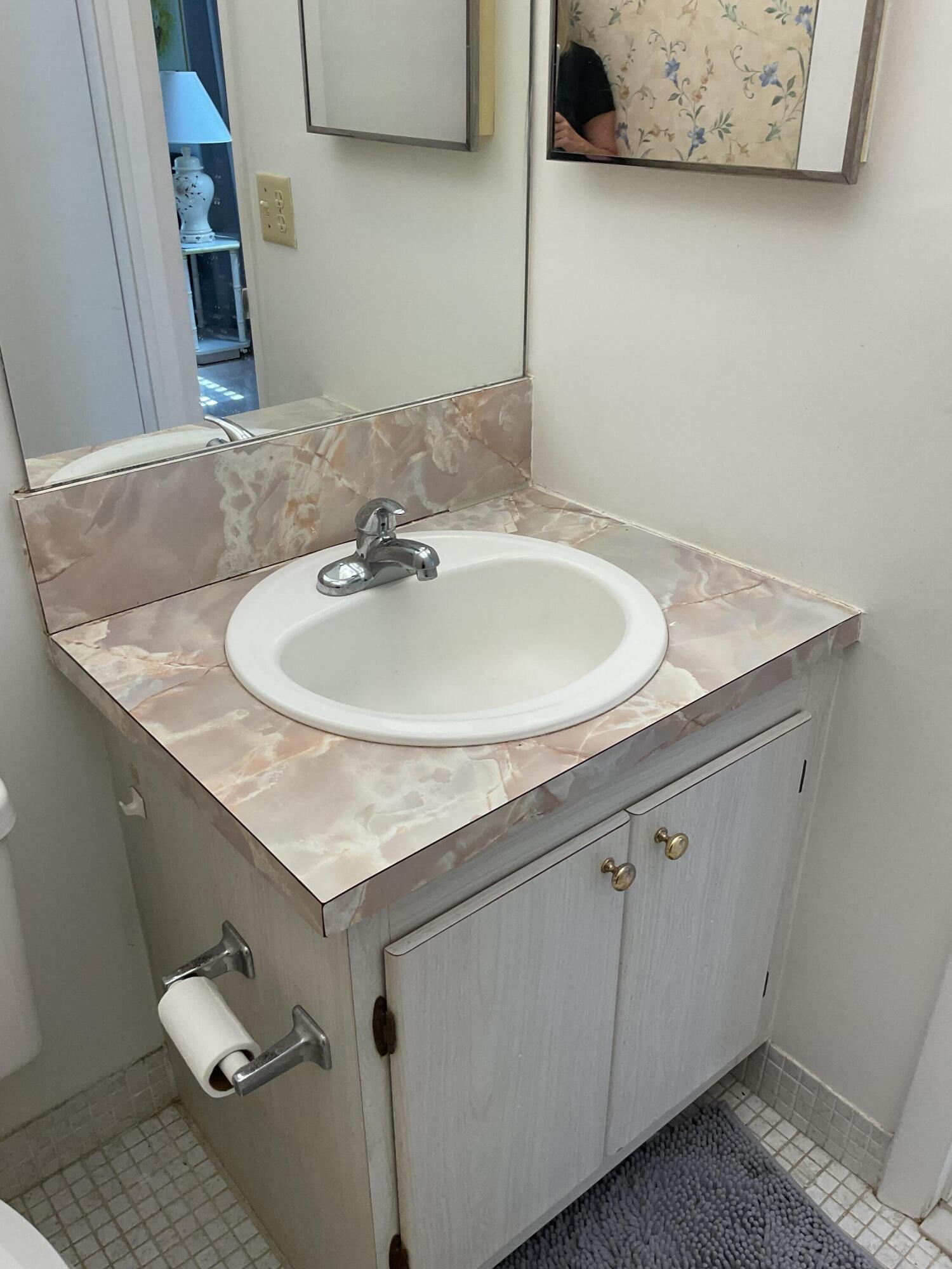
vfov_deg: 61.7
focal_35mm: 29
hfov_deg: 48.2
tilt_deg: -30.5
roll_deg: -0.9
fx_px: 1063
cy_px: 634
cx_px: 476
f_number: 1.8
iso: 50
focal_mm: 3
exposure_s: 1/120
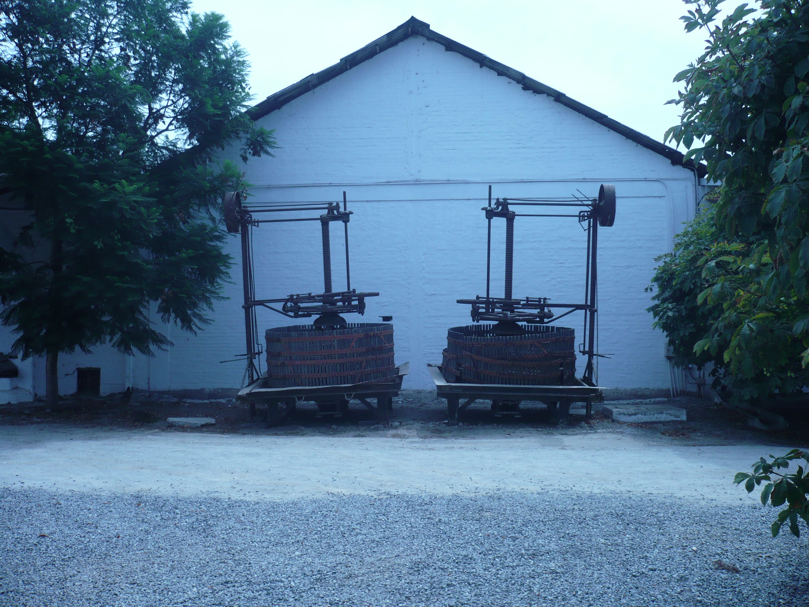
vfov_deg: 40.7
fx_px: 818
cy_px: 304
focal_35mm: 35
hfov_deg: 52.6
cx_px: 404
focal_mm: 5.8
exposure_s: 1/1000
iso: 100
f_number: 2.8
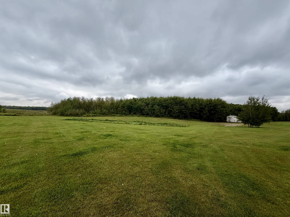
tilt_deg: +2.7
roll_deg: -1.9
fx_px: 117
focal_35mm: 14
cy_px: 108
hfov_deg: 102.1
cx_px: 145
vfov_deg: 85.7
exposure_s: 1/619
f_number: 2.2
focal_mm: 2.22
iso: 40
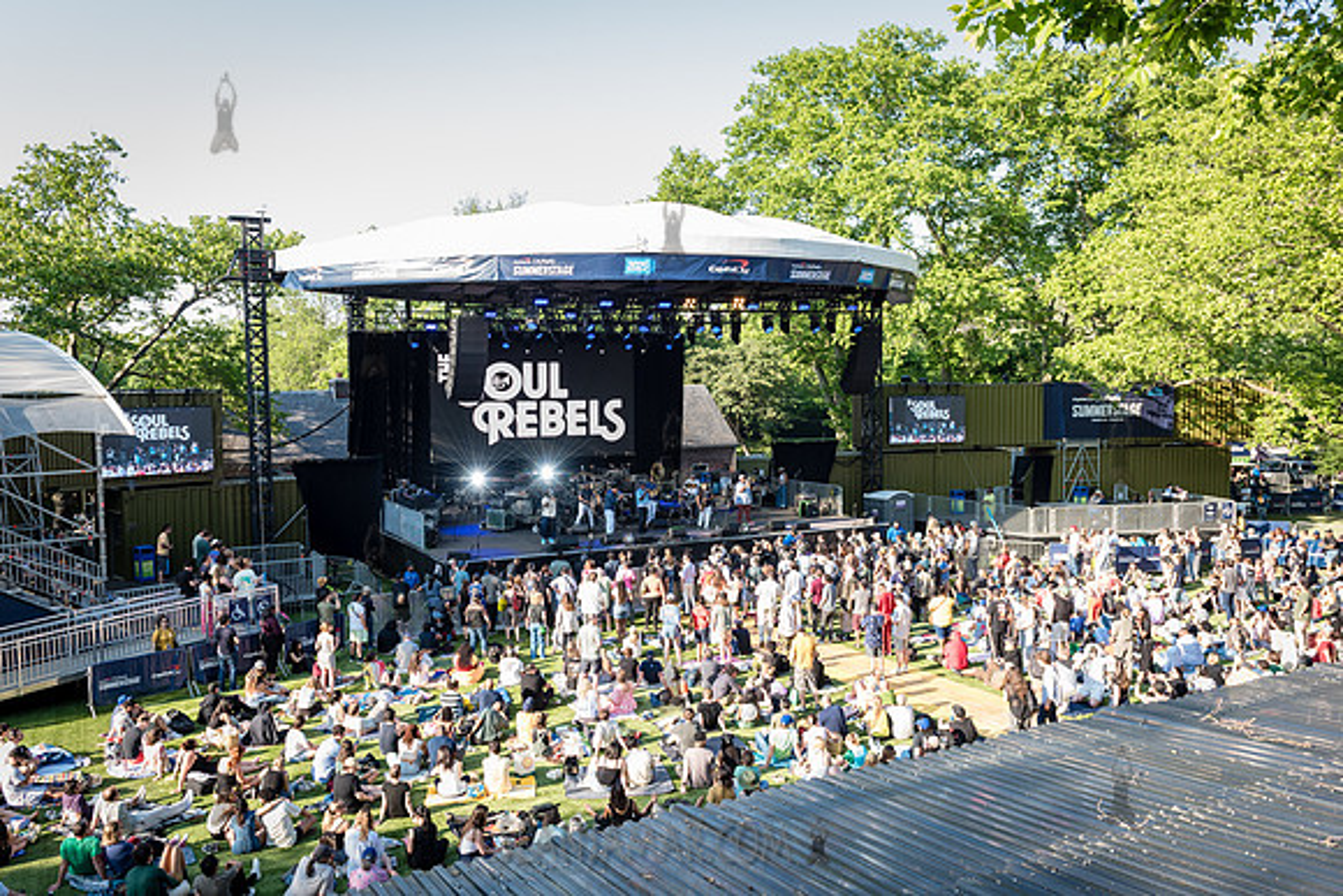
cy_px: 450
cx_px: 647
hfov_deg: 64.2
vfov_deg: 45.5
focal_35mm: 29
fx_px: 1069
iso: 400
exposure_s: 1/250
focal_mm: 26
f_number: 4.5
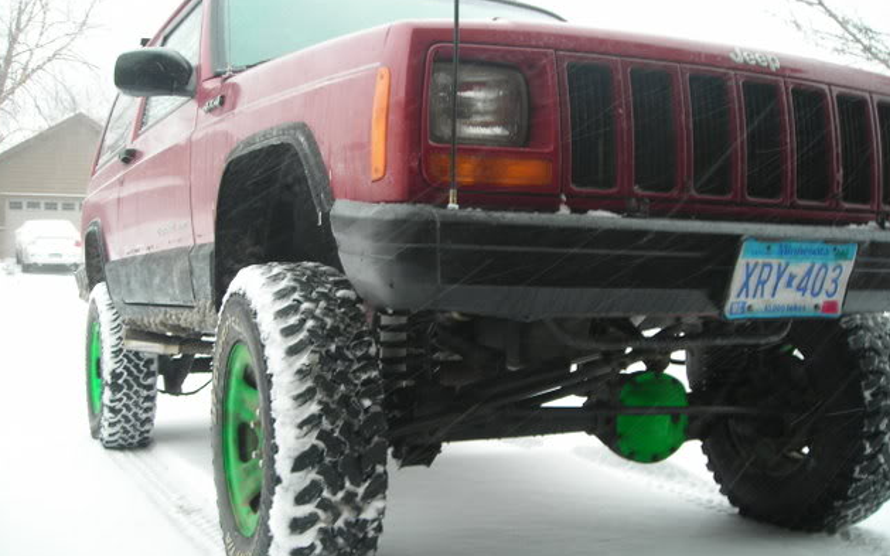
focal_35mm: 41
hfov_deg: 48.2
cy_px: 277
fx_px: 994
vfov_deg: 31.2
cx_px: 440
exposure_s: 1/28.6
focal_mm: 6.3
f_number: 3.2
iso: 50
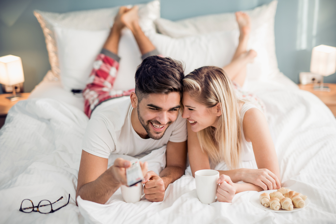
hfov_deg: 39.6
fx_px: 467
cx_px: 168
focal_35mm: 50
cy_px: 112
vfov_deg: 27.0
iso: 100
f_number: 1.6
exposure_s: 1/100
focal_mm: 50
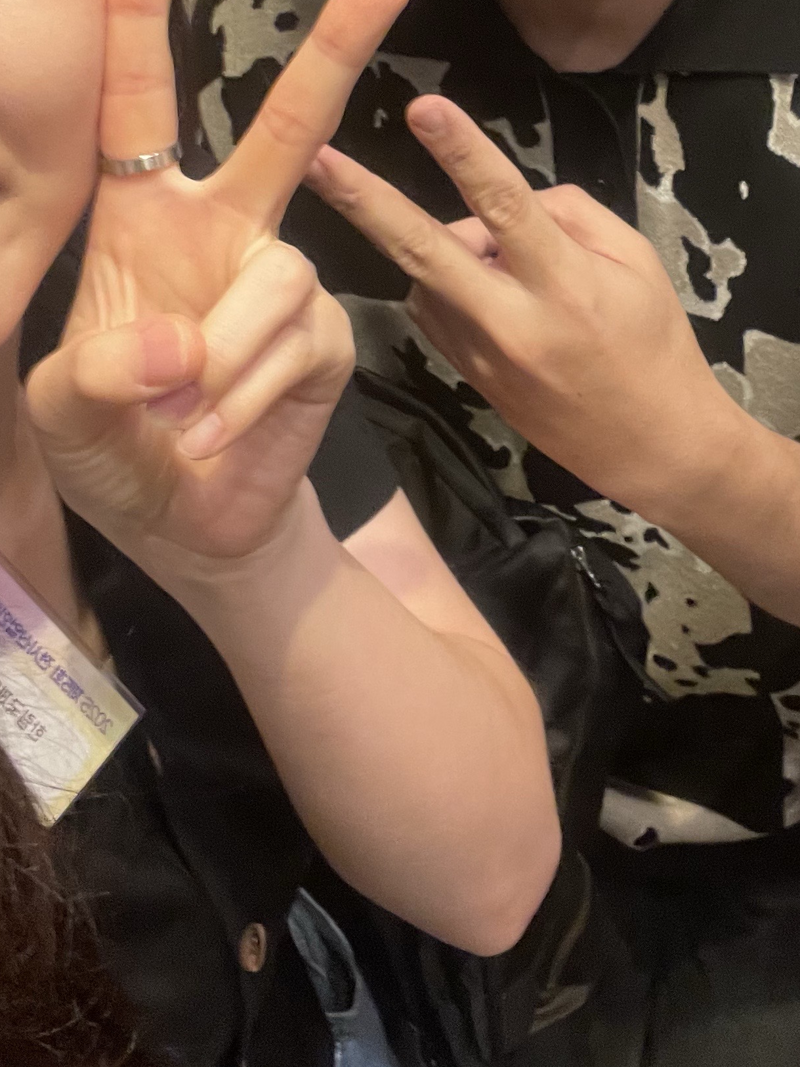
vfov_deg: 32.4
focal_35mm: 57
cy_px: 146
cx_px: 640
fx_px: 1756
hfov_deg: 25.2
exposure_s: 1/40
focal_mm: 2.71
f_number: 2.2
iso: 320
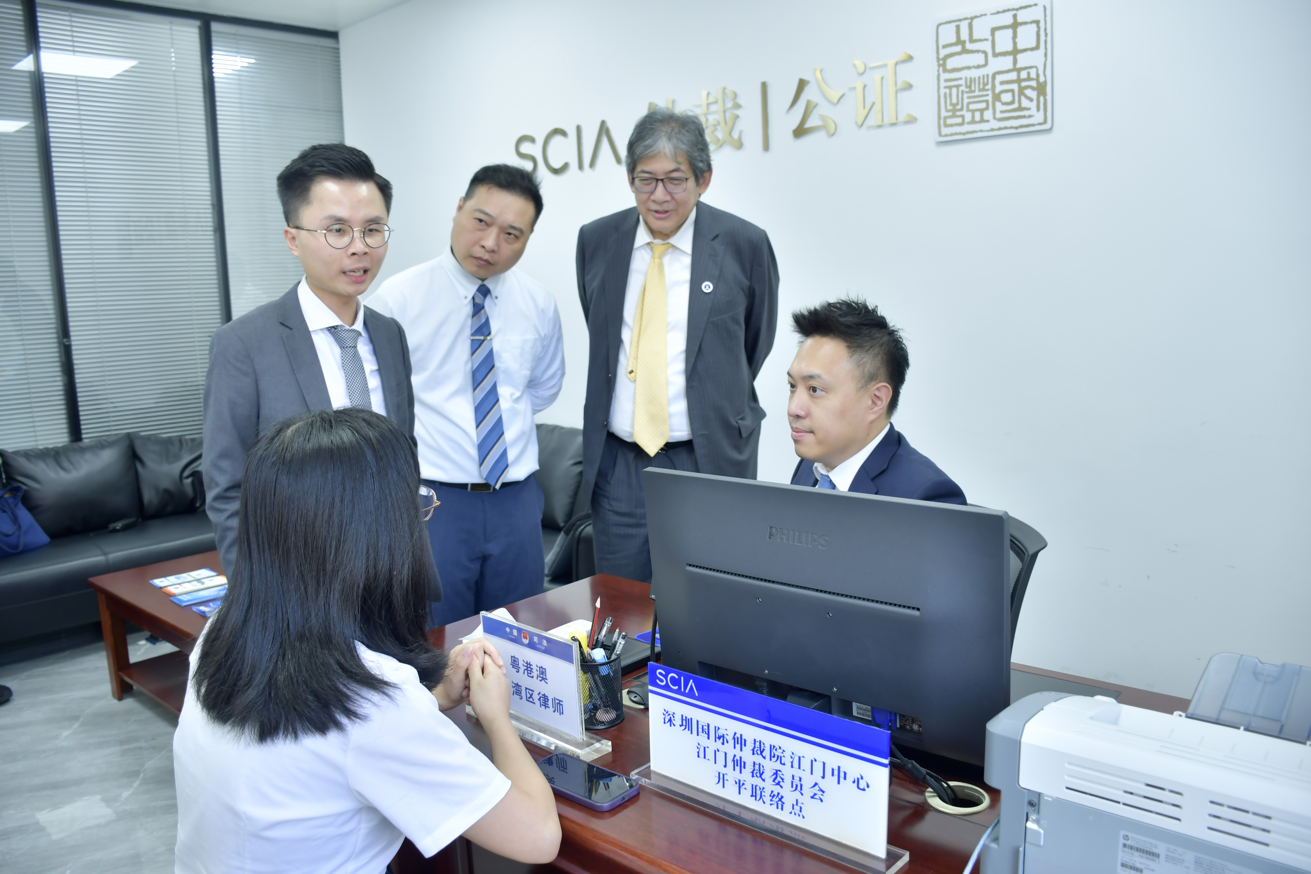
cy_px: 437
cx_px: 656
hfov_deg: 67.4
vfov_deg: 47.9
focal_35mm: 27
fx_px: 983
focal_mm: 18
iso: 200
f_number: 3.5
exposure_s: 1/50
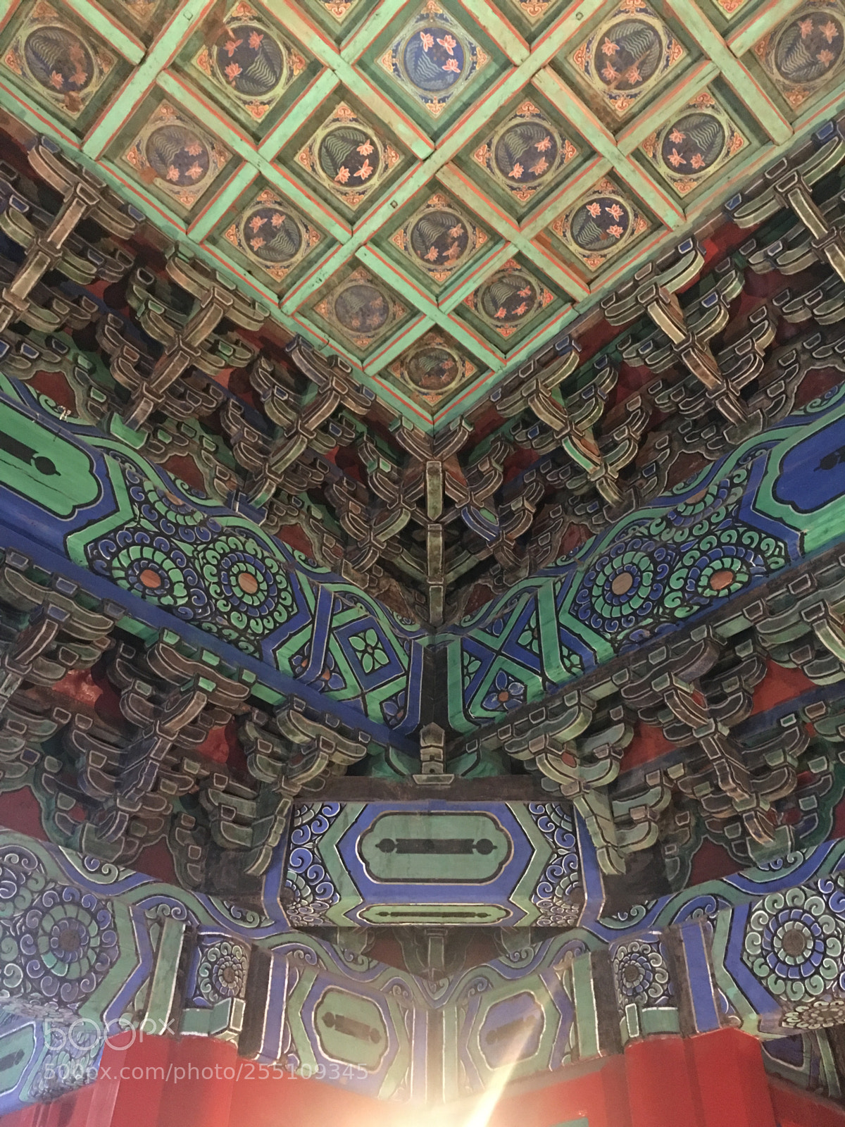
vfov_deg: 61.7
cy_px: 564
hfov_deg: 48.2
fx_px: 944
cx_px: 422
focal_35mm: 29
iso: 125
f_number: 2.2
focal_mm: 4.15
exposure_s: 1/4
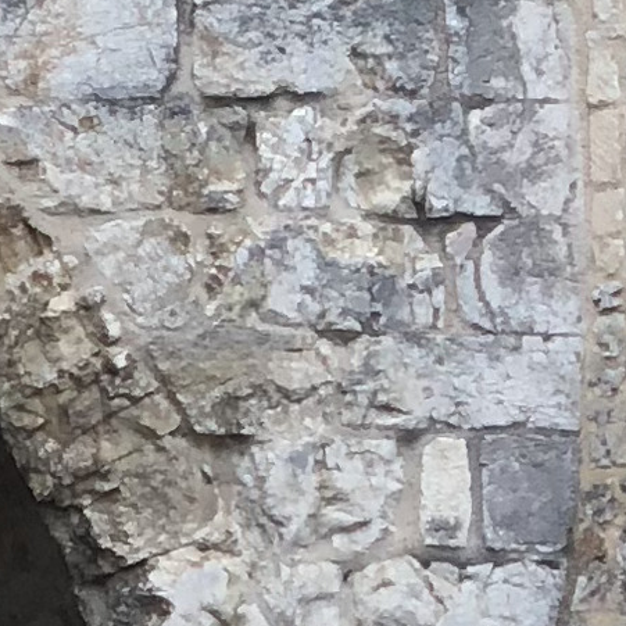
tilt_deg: +12.0
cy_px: -419
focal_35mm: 408
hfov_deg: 4.3
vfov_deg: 4.3
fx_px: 8348
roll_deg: +0.7
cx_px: -401
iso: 25
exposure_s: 1/100
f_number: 2.4
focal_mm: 6
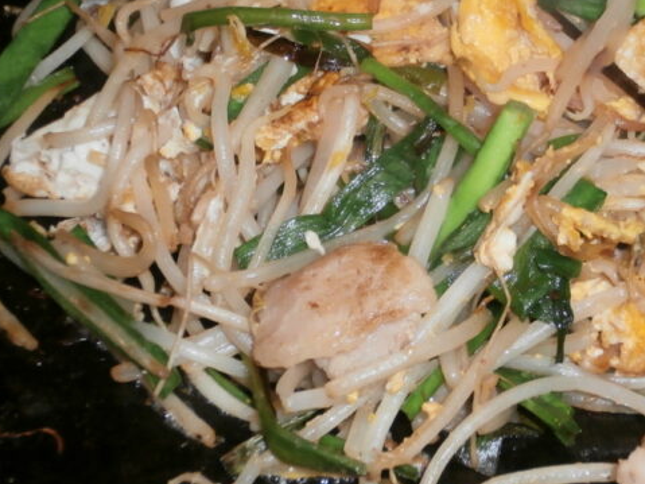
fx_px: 2030
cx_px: 431
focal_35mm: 109
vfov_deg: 13.5
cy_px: 138
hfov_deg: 18.0
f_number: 4.7
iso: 200
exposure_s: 1/40
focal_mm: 12.1
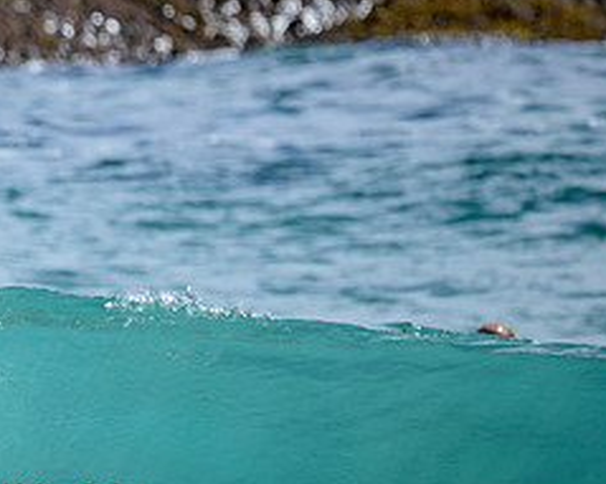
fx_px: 44874
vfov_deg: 0.6
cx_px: -317
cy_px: 478
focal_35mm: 2503
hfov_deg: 0.8
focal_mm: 800
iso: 250
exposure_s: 1/2500
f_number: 6.3
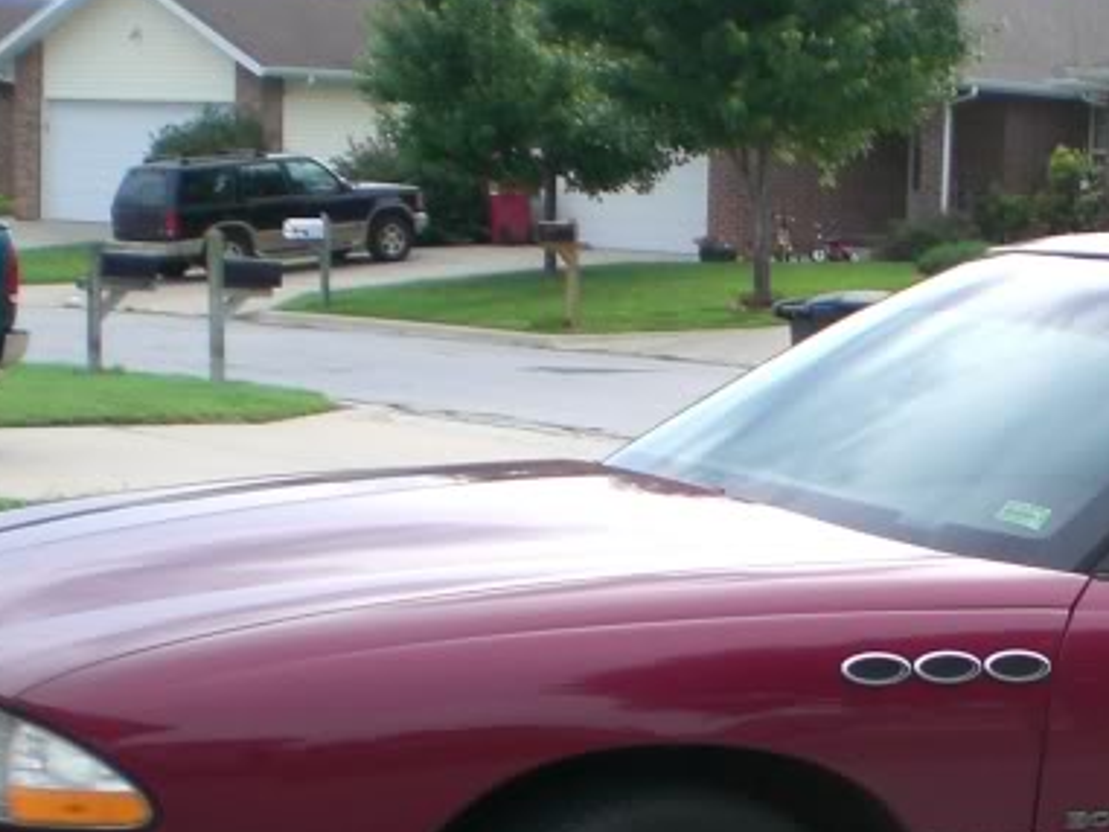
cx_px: 1191
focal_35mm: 102
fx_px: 3269
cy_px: 1079
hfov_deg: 18.6
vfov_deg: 14.0
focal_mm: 6.3
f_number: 3.1
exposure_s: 1/320
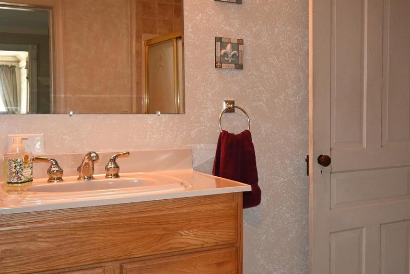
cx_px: 283
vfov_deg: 30.5
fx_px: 501
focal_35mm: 44
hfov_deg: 43.7
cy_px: 156
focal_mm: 16
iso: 1400
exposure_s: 1/60
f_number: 3.5
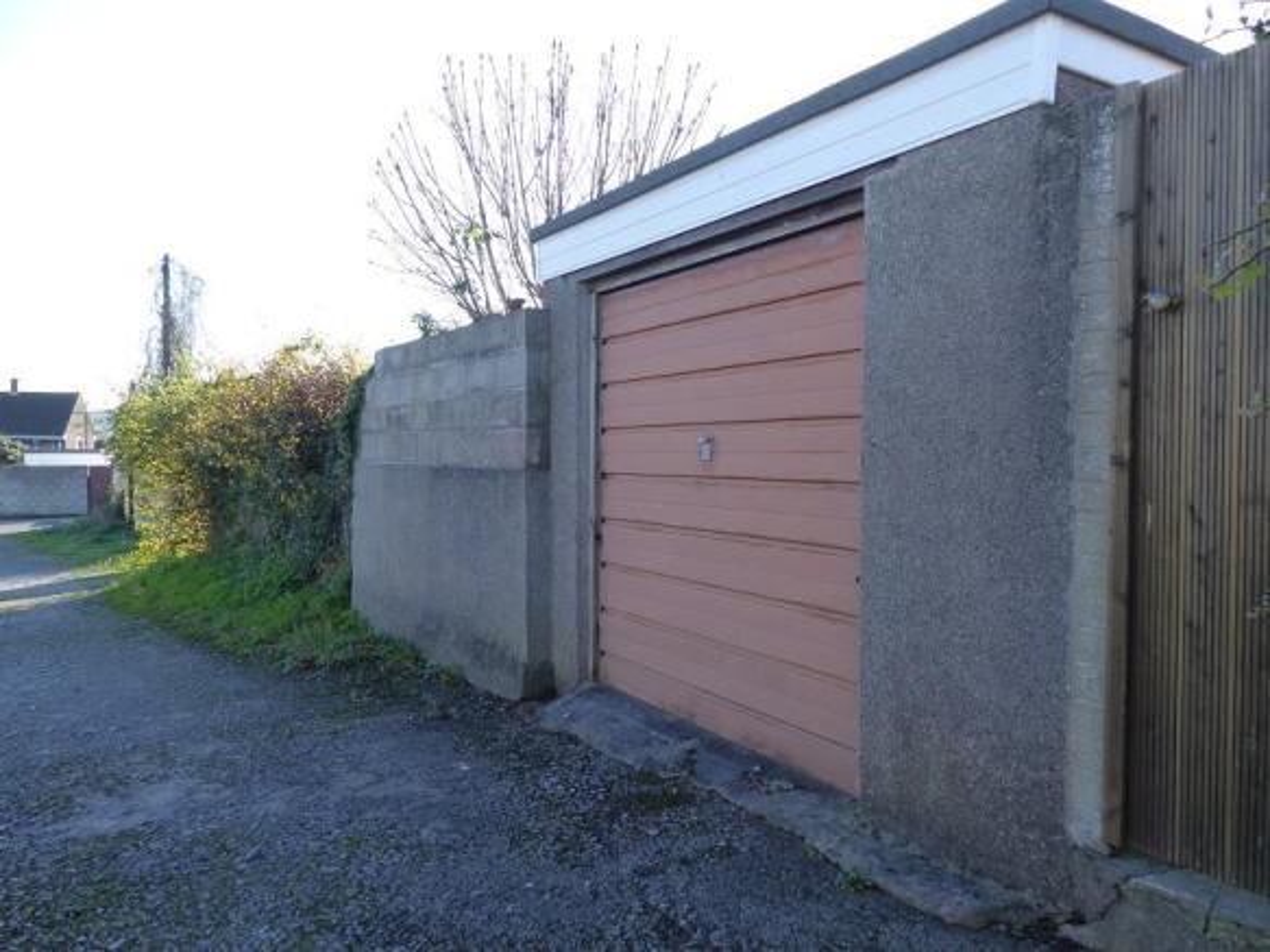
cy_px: 476
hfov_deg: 69.4
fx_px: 917
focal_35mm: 25
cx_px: 635
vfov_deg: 54.9
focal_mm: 4.5
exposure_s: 1/200
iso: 160
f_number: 4
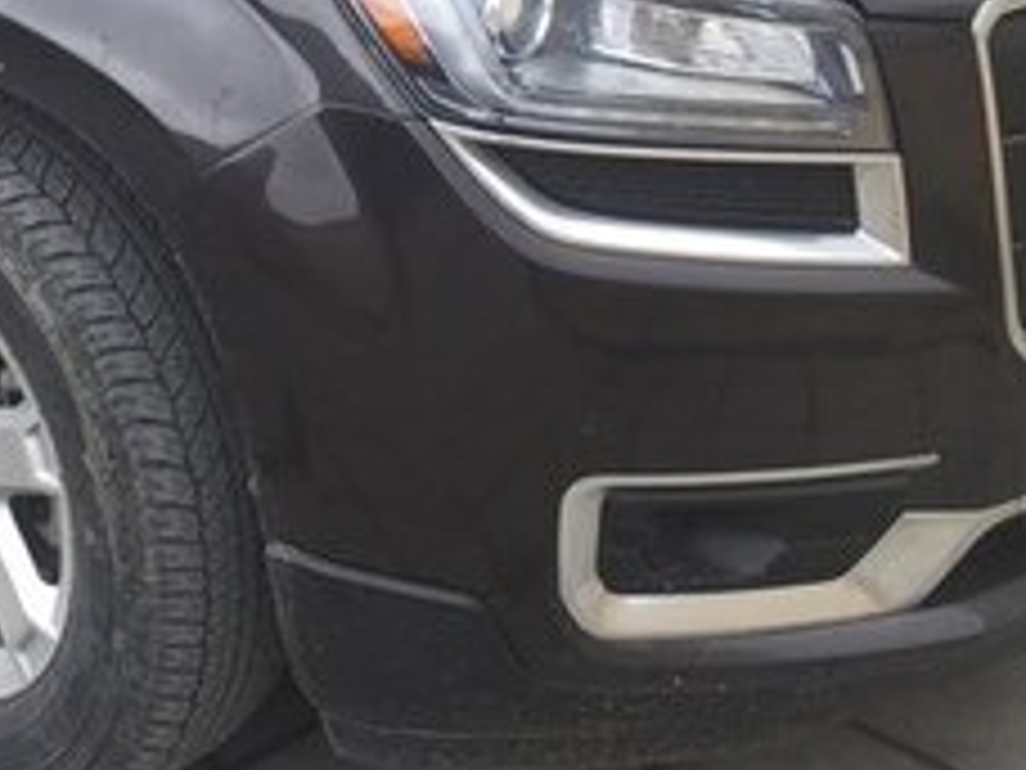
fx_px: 2490
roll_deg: -0.7
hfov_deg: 22.3
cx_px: -22
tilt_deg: -12.4
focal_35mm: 84
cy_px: -191
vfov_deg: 16.7
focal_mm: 4.15
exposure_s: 1/100
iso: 32
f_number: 2.2
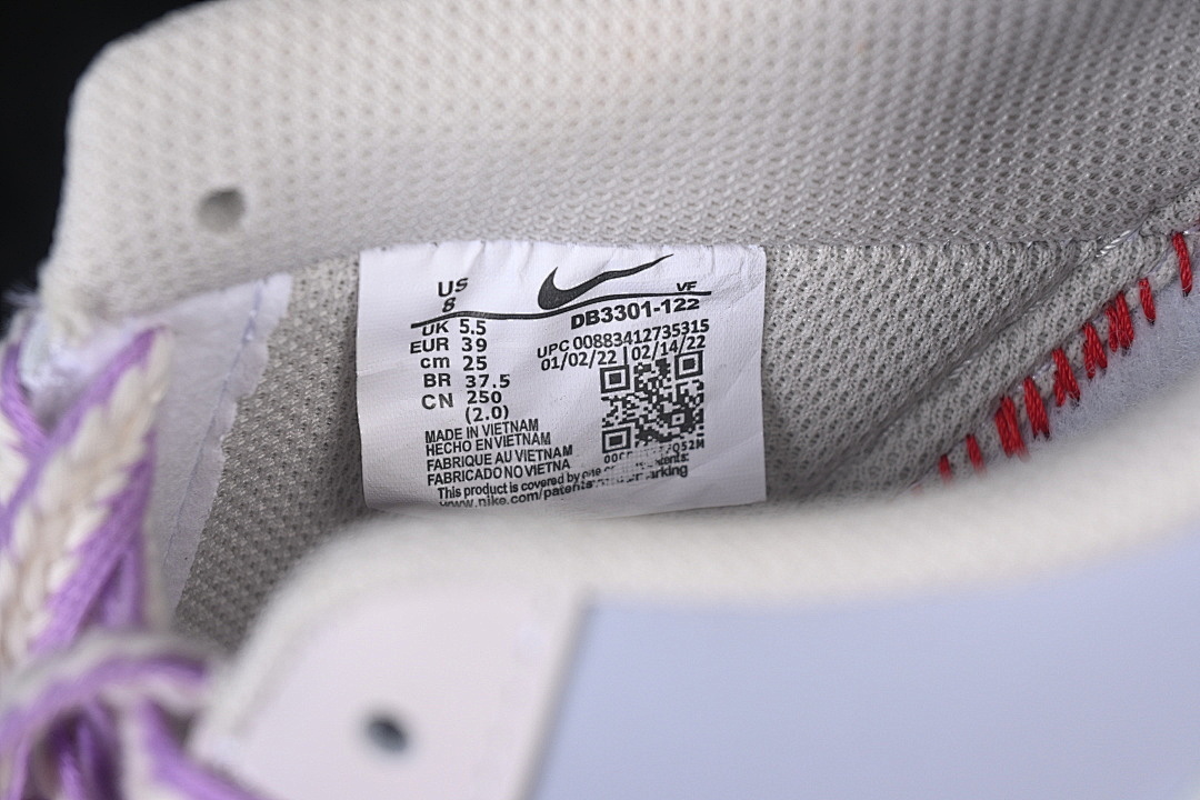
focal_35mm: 75
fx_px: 2500
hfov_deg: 27.0
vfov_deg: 18.2
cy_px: 400
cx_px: 600
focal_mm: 50
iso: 160
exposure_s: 1/80
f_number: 7.1
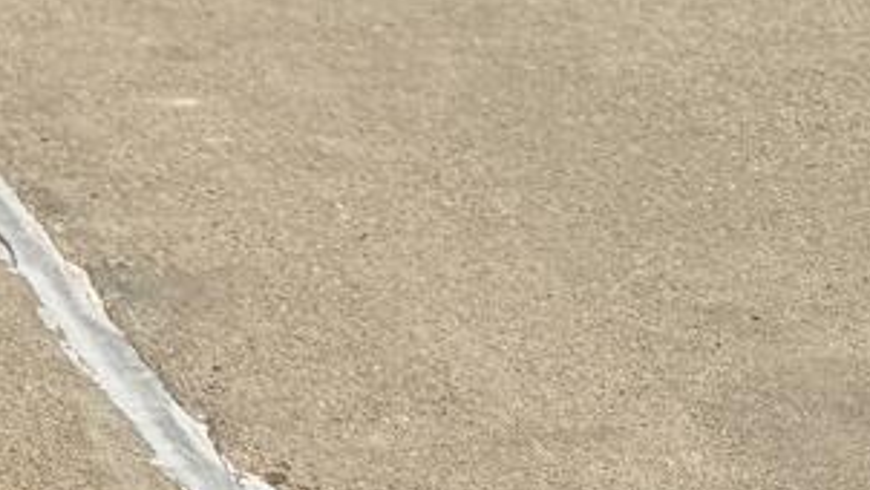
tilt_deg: -12.2
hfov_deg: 10.1
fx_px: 3992
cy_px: -951
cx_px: -1504
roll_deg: -0.8
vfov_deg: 6.4
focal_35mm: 173
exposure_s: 1/5319
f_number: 1.78
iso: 80
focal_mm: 6.76
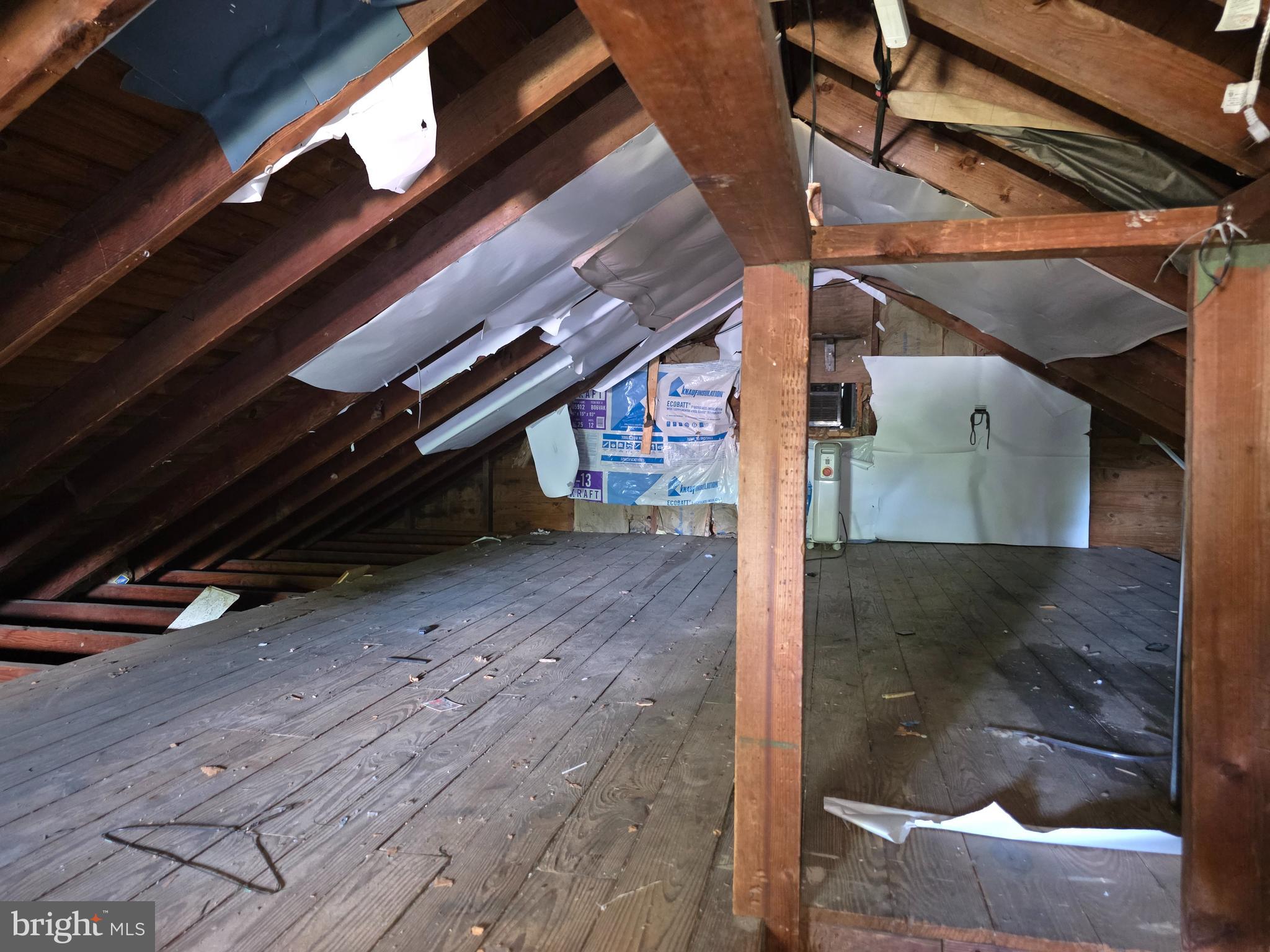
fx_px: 844
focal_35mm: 23
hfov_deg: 73.9
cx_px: 635
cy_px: 476
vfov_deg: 58.9
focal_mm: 6.3
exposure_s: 1/8
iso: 1600
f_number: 1.7
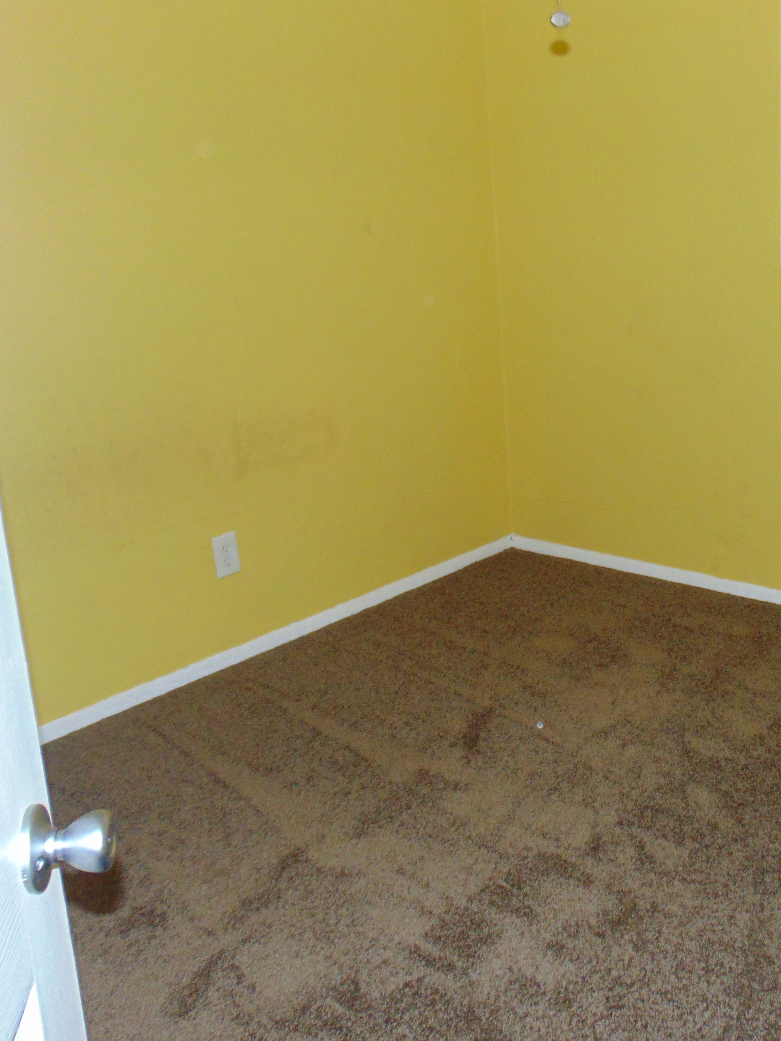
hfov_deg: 38.0
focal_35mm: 37
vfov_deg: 50.1
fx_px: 1113
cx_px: 557
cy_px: 471
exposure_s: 1/30
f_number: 3
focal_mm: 4.5
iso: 200
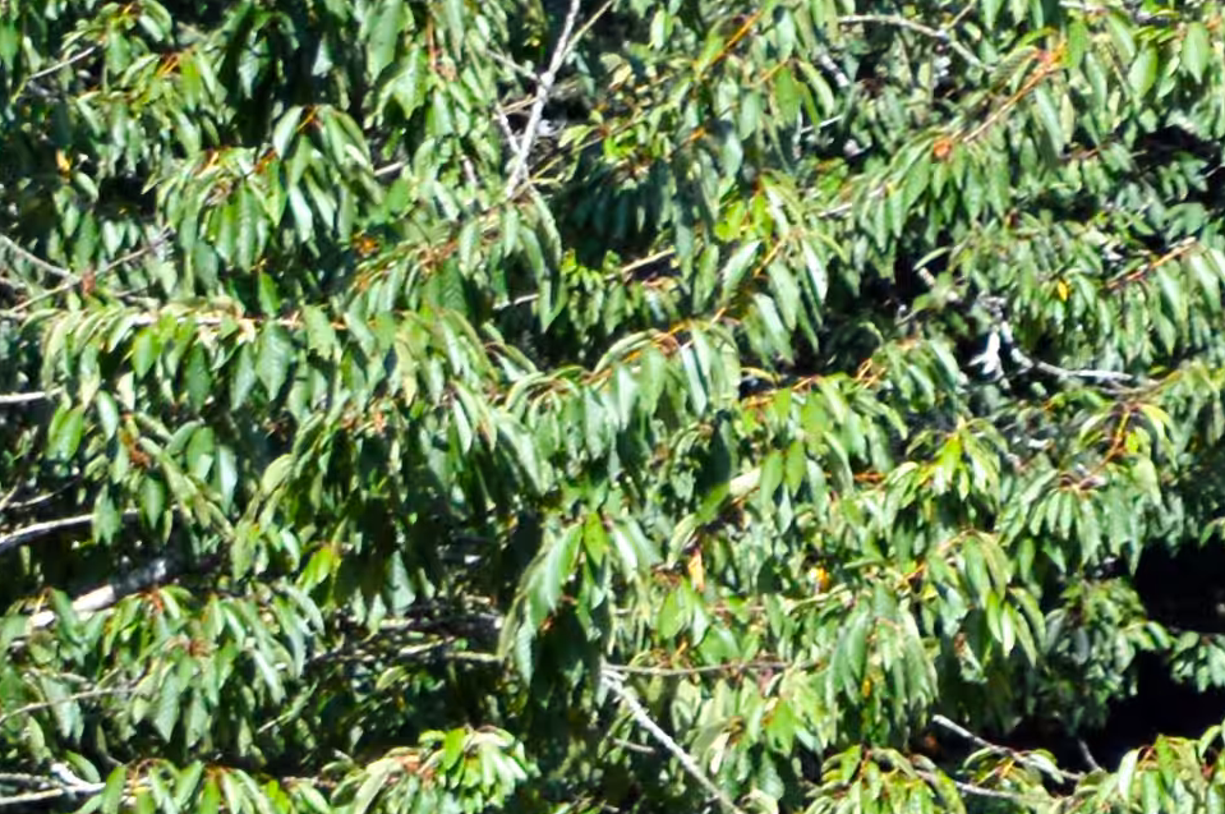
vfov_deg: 2.1
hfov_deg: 3.1
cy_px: 1493
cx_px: 3386
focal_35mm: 659
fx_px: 22397
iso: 400
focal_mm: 70
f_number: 4.5
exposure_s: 1/2000
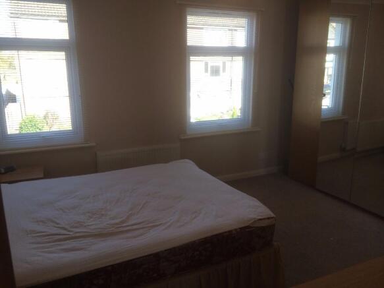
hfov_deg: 60.0
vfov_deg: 46.8
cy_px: 144
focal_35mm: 30
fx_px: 333
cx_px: 192
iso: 40
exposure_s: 1/120
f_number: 2.2
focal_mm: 4.12
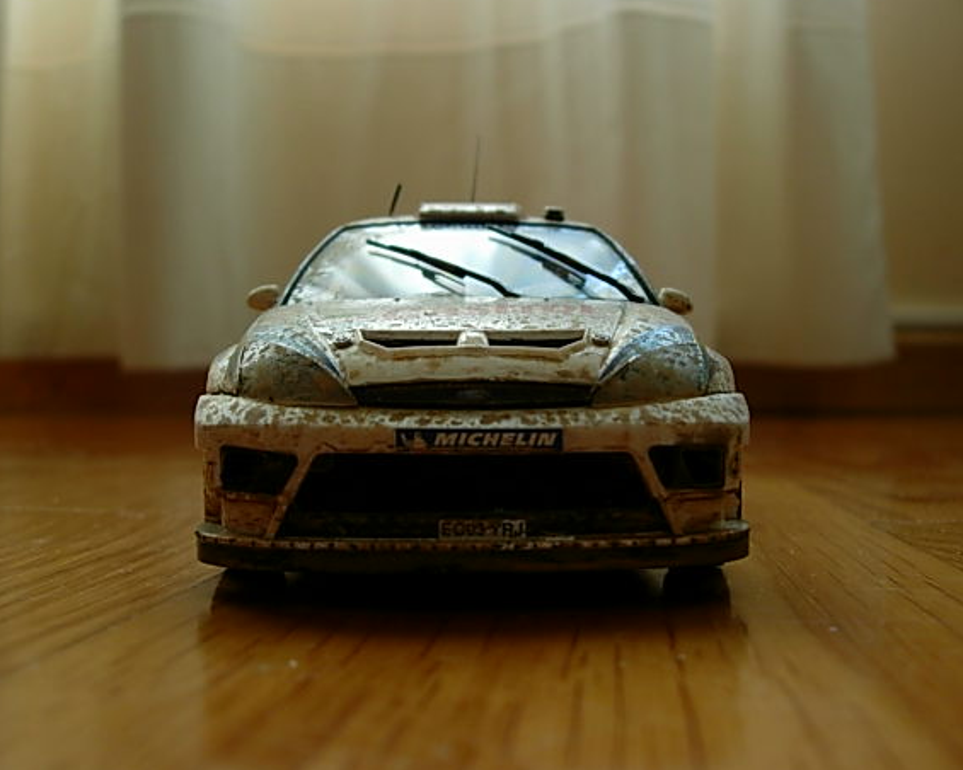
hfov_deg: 43.8
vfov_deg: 35.7
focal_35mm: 42
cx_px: 530
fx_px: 1197
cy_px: 370
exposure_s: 1/98.7
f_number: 2.8
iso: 79
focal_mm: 7.8
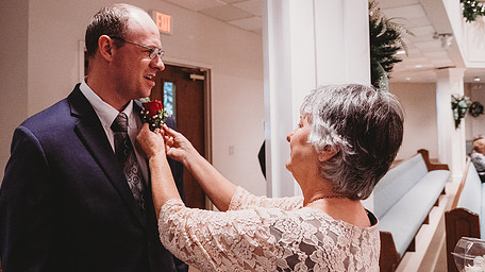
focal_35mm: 32
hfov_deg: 60.4
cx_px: 189
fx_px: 411
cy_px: 105
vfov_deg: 36.4
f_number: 4
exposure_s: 1/125
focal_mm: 24
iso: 5000
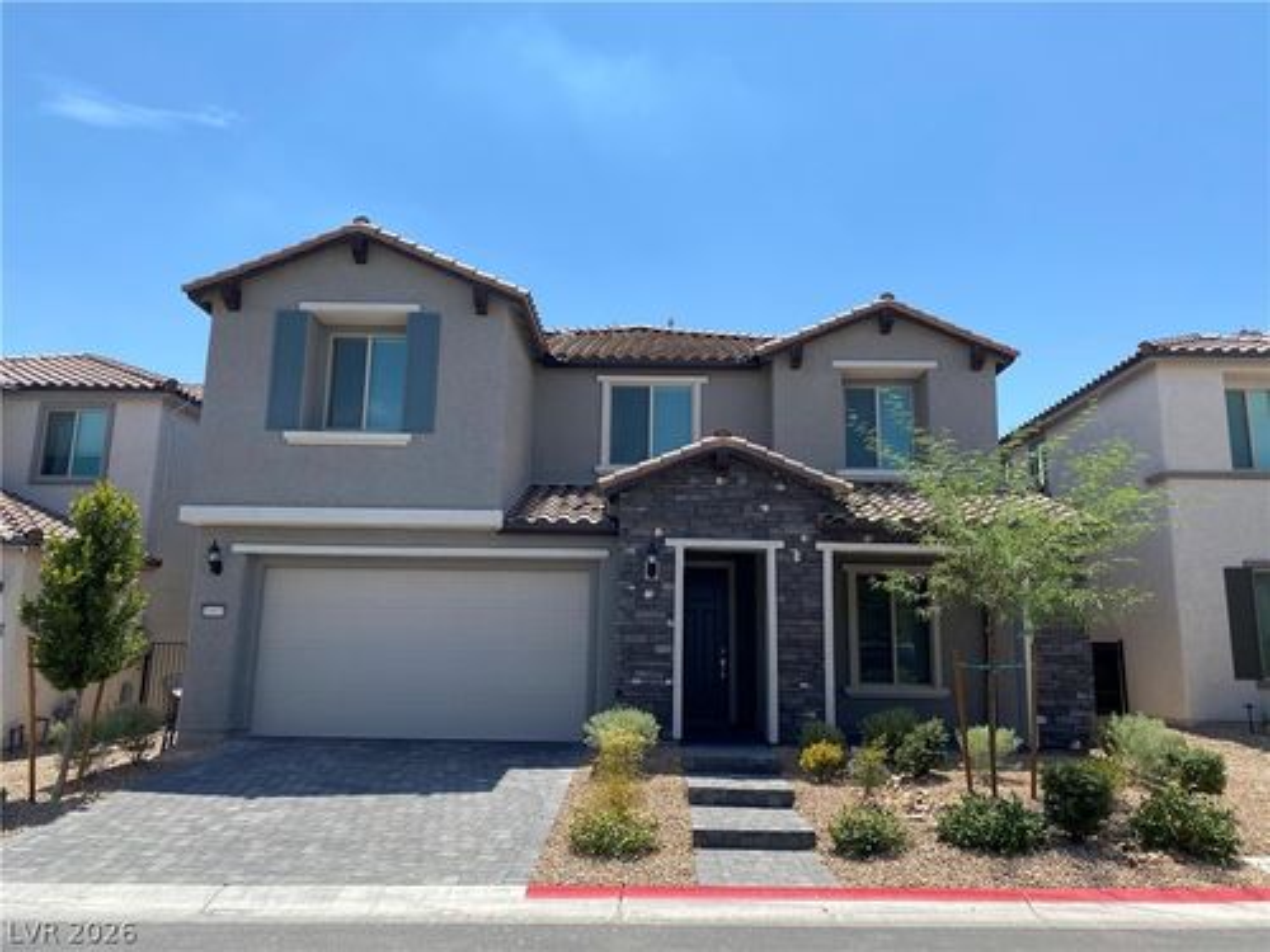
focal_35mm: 26
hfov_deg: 67.3
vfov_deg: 53.1
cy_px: 476
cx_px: 635
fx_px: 954
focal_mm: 4.25
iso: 32
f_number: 1.8
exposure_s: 1/2358
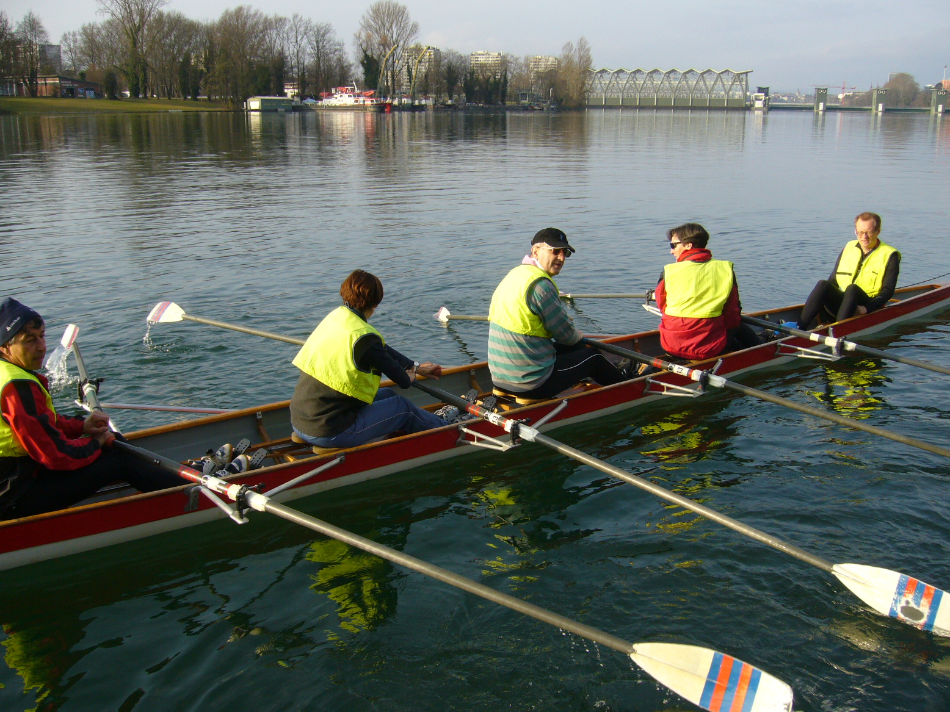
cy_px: 361
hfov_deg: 51.3
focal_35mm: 36
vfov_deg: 39.7
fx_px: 988
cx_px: 486
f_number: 5.6
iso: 80
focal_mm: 5.8
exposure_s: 1/200
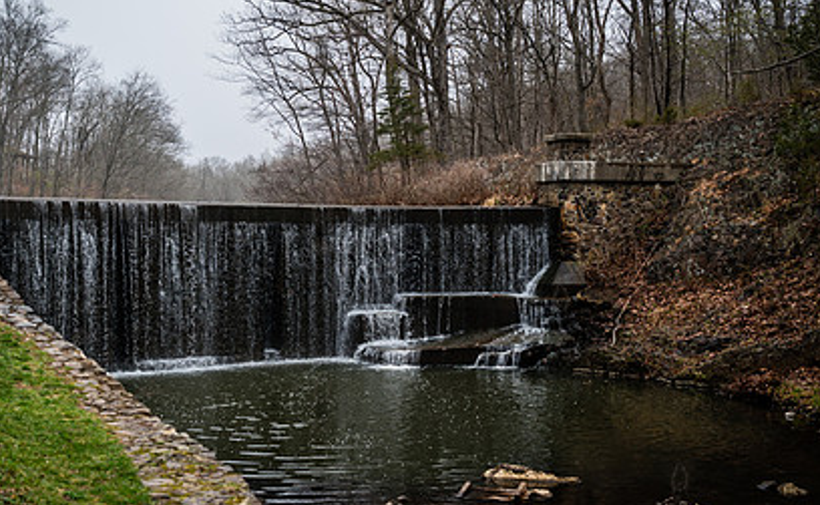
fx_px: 1135
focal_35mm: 51
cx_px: 320
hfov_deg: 39.5
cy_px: 253
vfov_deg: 25.1
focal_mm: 35
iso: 80
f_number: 4
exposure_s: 1/400
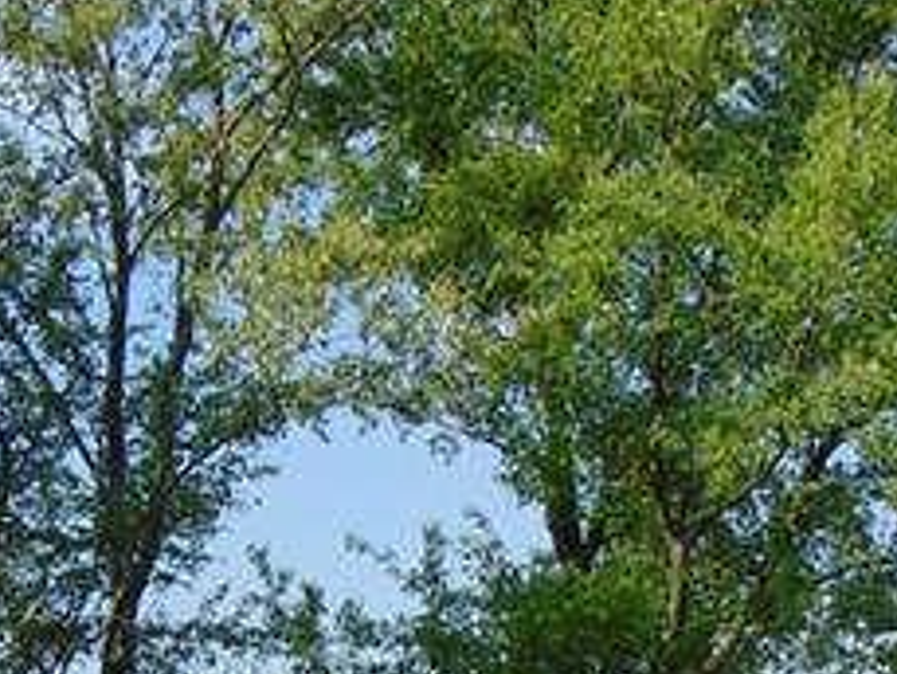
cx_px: 302
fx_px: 3526
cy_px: 1121
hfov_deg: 14.5
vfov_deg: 10.4
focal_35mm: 136
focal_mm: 6.9
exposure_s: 1/800
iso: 80
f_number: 3.3
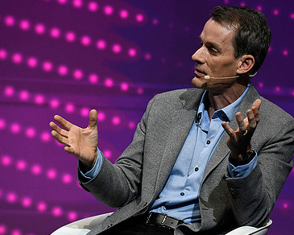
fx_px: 2593
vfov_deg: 5.2
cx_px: 191
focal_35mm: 298
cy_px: 109
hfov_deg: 6.5
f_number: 5.6
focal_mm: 200
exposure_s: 1/125
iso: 1600
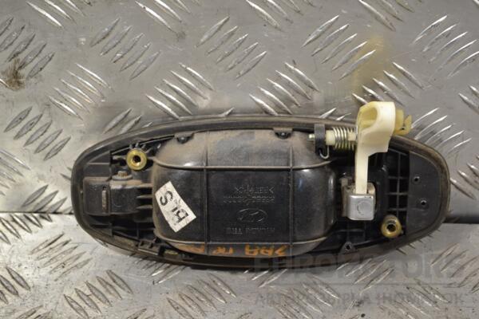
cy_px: 160
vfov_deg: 18.9
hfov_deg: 28.1
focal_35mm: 72
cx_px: 240
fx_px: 958
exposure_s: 1/60
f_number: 5.6
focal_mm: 48
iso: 500
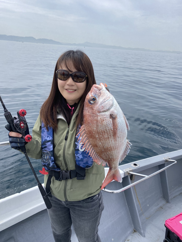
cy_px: 121
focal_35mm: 26
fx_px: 182
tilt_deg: -21.2
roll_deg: -2.7
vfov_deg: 67.3
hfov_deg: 53.1
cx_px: 91
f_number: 1.8
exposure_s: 1/2463
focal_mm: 4.25
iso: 32
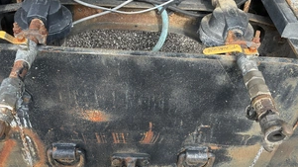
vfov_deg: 28.3
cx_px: 144
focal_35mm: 42
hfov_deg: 48.4
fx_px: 332
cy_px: 98
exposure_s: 1/248
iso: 25
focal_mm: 3
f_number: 1.8
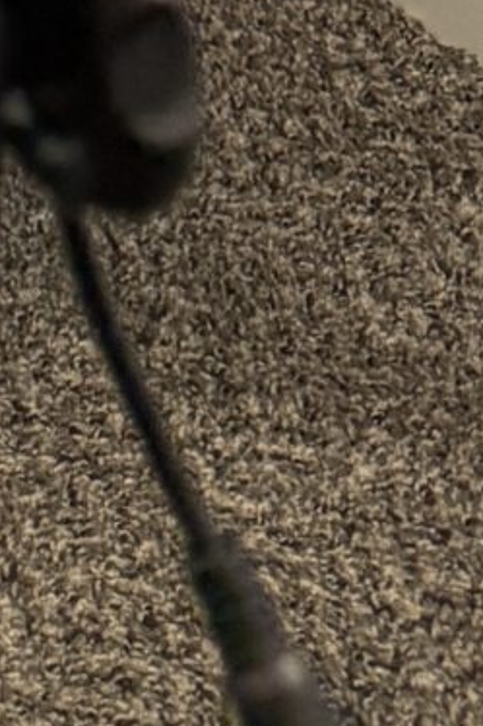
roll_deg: -1.5
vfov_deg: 8.9
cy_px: -1699
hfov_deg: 7.0
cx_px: -1110
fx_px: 3444
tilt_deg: -19.3
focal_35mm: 171
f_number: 1.78
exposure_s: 1/60
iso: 125
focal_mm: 6.76
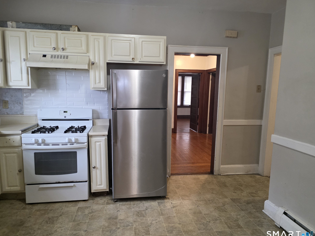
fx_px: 218
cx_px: 151
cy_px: 117
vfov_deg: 56.8
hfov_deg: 71.6
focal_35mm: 24
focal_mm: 6.3
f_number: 1.7
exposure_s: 1/120
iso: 1000
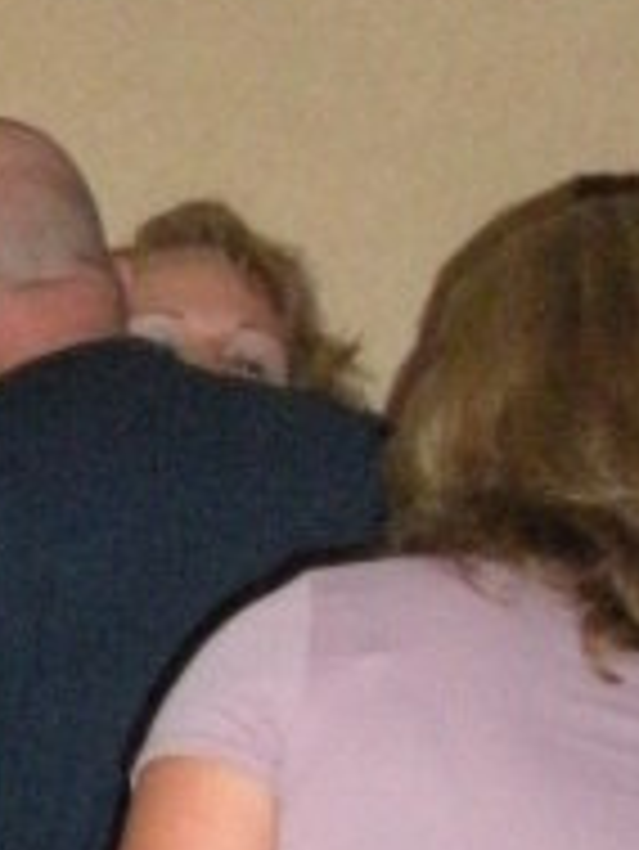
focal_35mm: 203
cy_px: 962
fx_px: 4991
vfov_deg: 9.6
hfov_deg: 7.0
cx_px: -716
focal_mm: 6.3
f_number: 3.5
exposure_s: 1/60
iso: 559
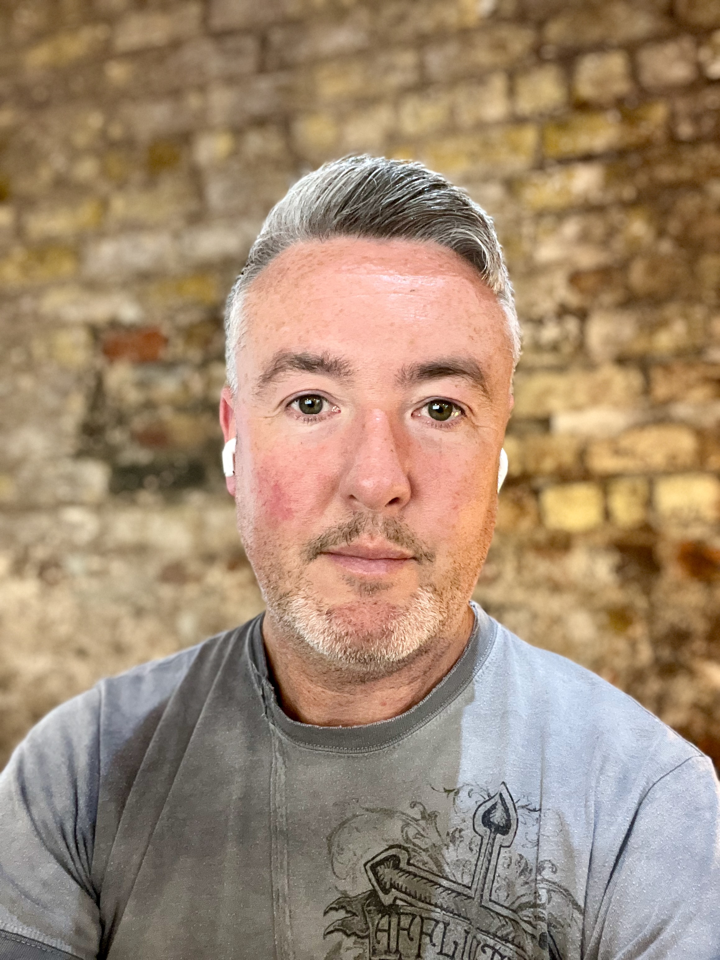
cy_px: 480
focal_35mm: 30
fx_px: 832
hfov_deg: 46.8
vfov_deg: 60.0
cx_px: 360
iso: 320
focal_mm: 2.71
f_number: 2.2
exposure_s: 1/25
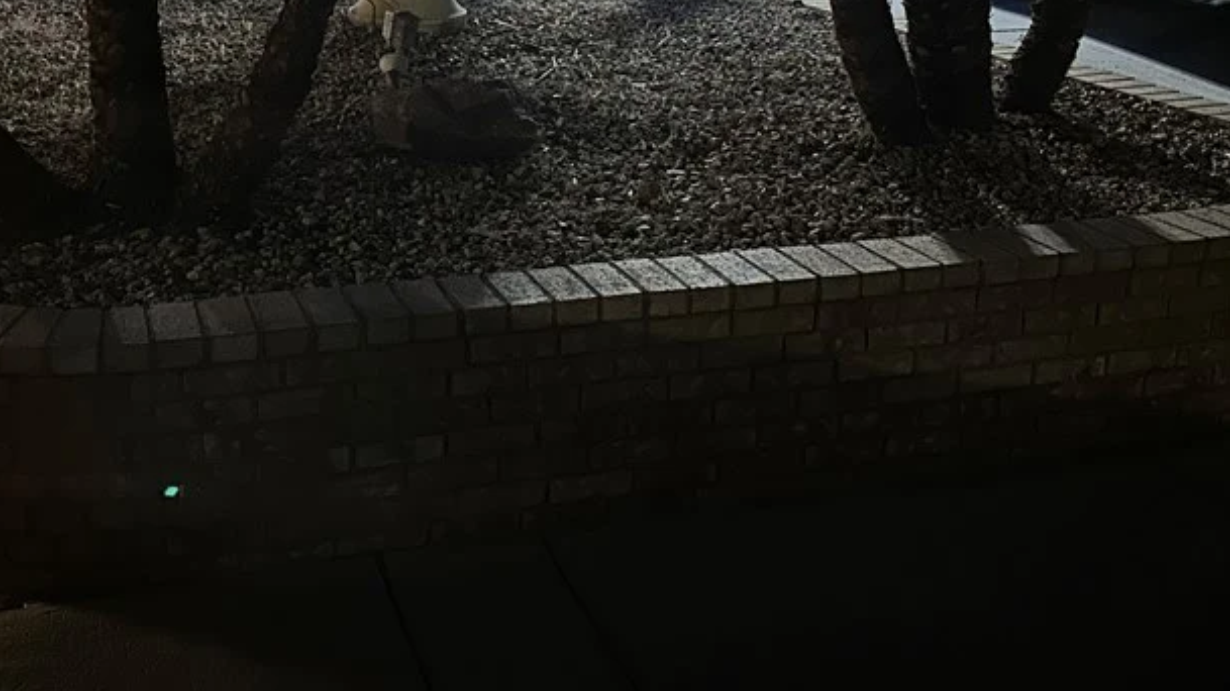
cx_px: 384
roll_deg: +0.3
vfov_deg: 26.0
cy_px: 44
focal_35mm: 44
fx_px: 1434
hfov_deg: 45.5
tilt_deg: -11.0
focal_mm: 6.86
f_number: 1.78
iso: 1000
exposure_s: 1/15
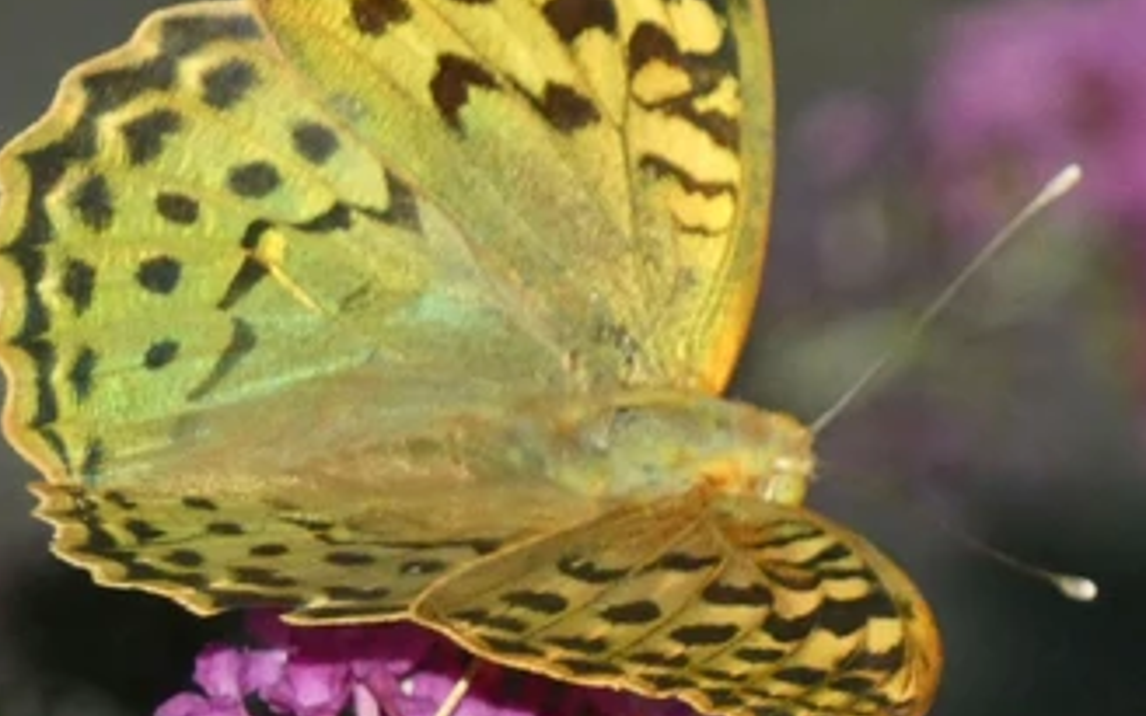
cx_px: 643
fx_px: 28453
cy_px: 238
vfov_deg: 1.4
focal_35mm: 911
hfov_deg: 2.3
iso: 800
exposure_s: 1/1000
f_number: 5.6
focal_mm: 78.8
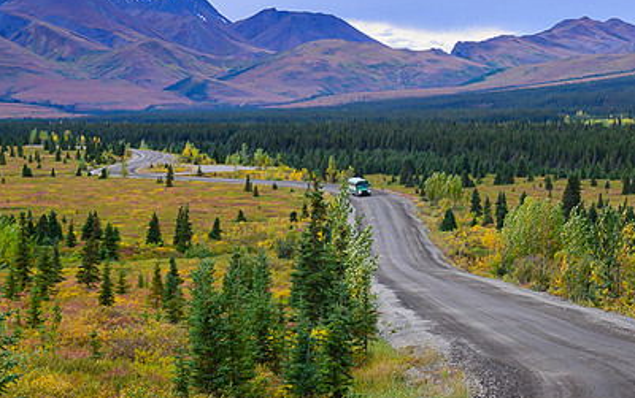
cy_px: 147
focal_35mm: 118
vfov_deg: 11.1
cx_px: 395
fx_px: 2044
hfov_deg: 17.6
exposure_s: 1/160
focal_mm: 80
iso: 640
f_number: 22
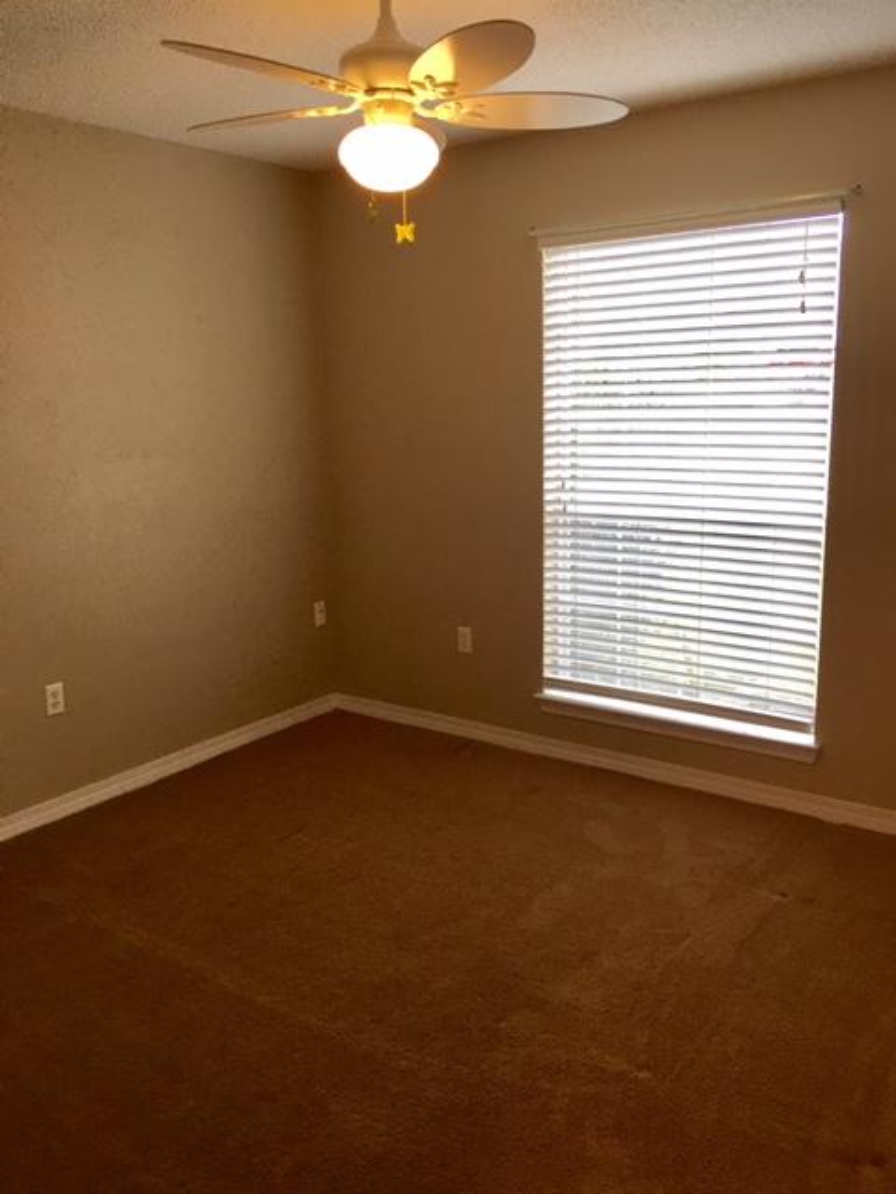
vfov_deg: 61.7
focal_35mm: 29
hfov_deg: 48.2
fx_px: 1001
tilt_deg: -10.7
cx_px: 448
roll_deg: +1.0
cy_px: 597
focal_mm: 4.15
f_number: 2.2
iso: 32
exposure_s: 1/30
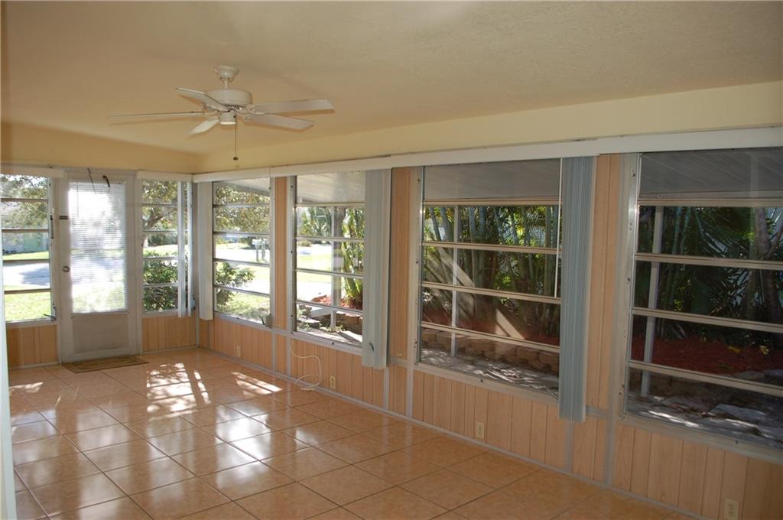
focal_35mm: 27
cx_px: 392
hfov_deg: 67.4
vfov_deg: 47.8
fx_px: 586
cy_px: 260
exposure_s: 1/500
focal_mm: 18
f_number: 4
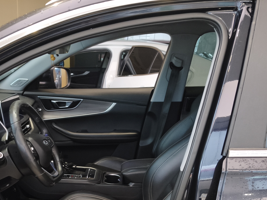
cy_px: 173
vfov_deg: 29.8
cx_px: 90
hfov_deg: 40.0
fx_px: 363
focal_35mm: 47
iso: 400
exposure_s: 1/50
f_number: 1.88
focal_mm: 5.56
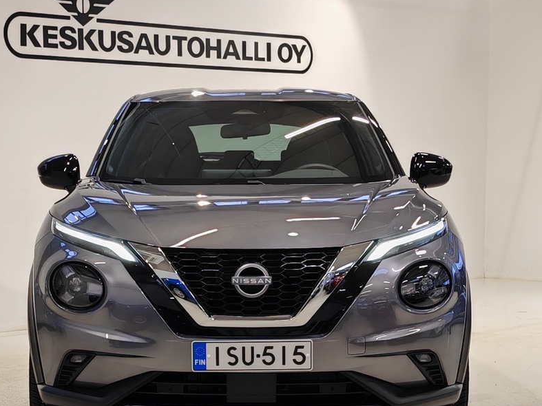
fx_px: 1346
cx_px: 224
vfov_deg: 17.0
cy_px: 334
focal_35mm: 86
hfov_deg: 22.7
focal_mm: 5.4
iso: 80
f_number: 1.6
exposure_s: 1/97
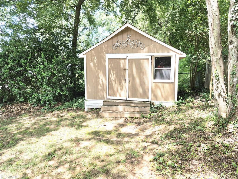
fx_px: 158
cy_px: 90
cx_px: 119
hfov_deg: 73.9
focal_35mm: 23
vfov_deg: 58.9
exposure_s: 1/263
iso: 25
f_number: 1.8
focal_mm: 5.4
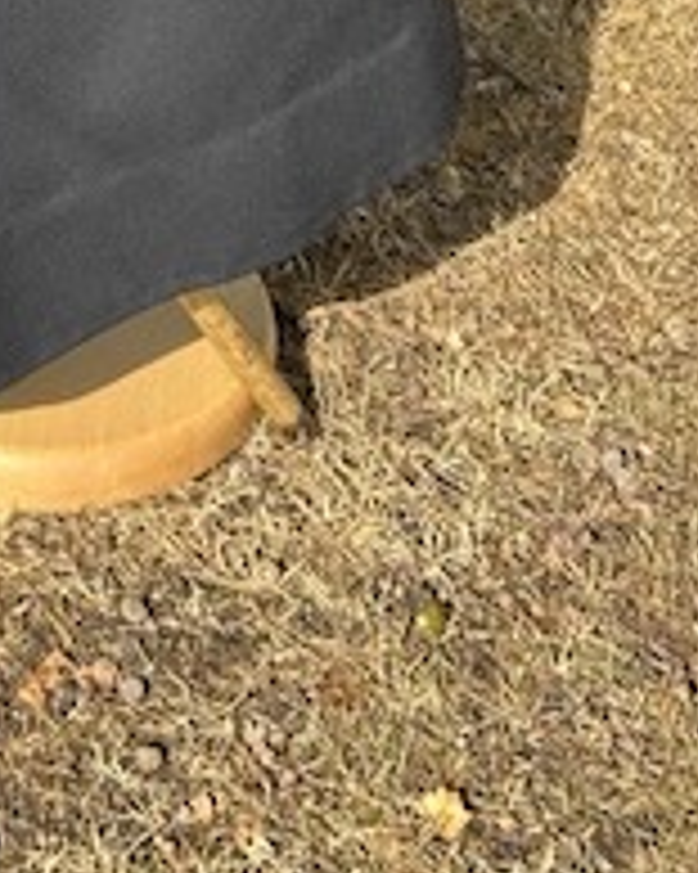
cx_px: -155
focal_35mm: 99
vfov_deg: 16.2
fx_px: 2558
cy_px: -729
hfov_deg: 15.0
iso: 50
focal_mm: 5.7
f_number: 1.5
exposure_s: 1/887
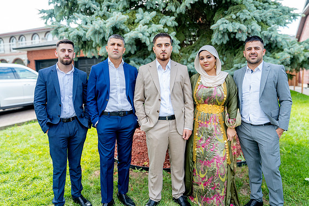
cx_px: 154
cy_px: 103
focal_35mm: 27
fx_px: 232
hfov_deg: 67.4
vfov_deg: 48.0
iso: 320
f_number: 5
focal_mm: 27
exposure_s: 1/320
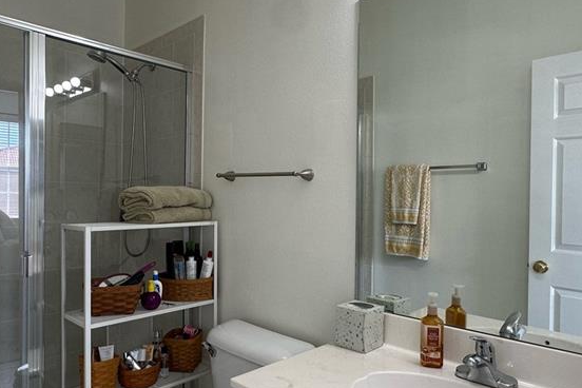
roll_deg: -0.8
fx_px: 436
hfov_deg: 67.4
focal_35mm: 27
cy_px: 207
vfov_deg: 47.9
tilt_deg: -0.4
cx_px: 279
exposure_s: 1/120
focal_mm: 2.22
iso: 125
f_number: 2.2
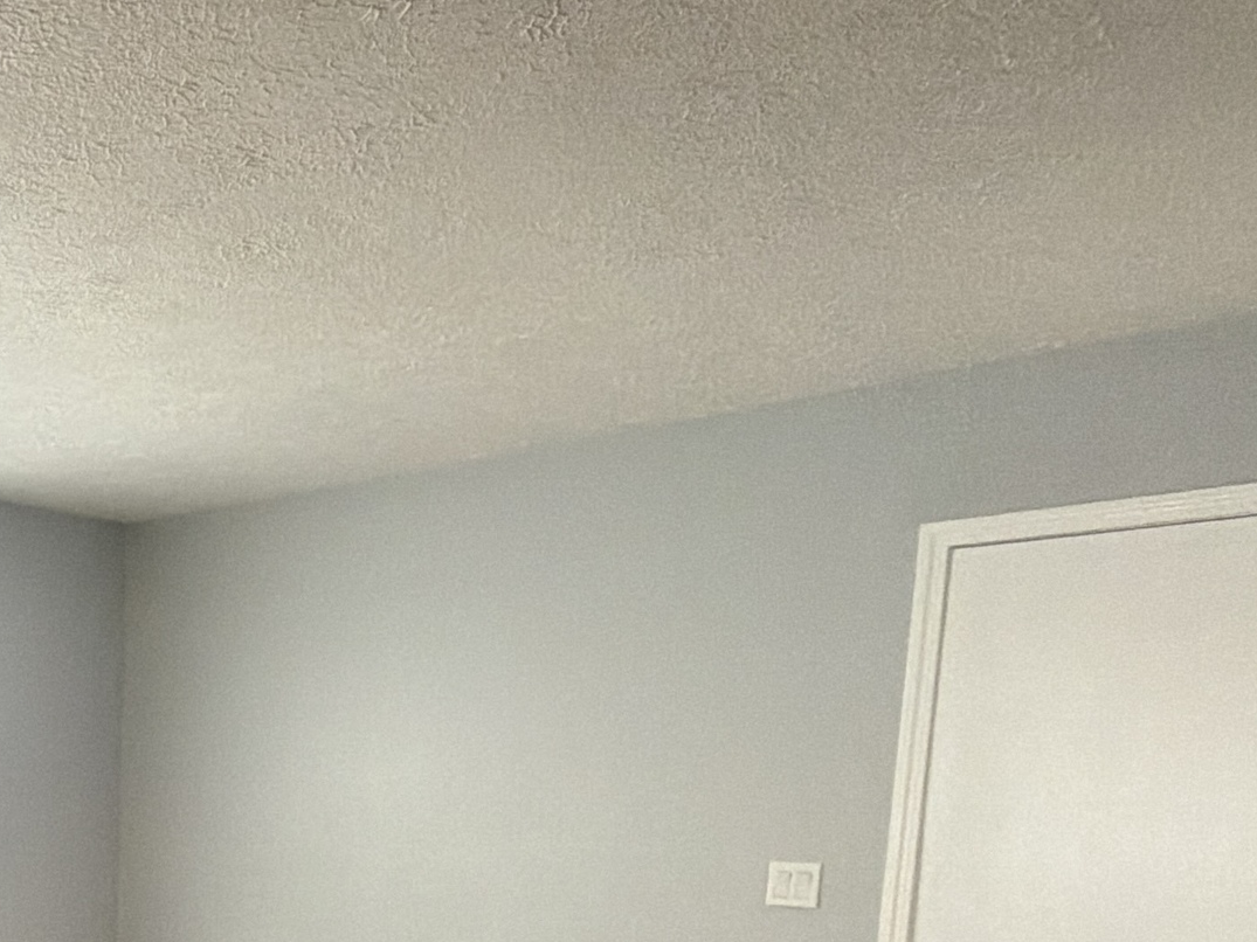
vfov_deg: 32.0
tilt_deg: -8.5
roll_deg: +0.1
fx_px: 1452
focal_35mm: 40
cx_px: -111
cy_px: 1019
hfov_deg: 38.9
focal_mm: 2.22
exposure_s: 1/60
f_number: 2.2
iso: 320
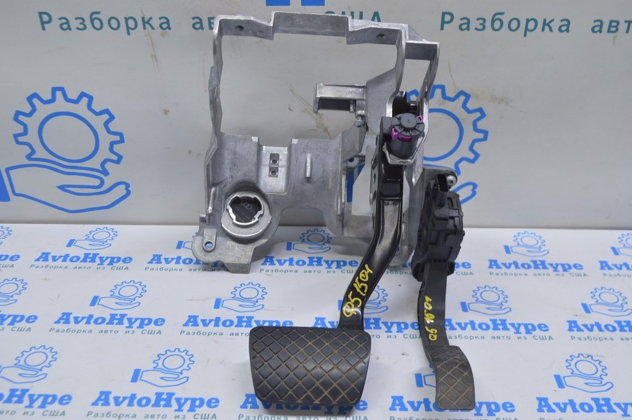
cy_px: 210
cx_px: 316
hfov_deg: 49.6
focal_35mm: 39
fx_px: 684
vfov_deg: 34.2
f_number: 5.6
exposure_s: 1/25
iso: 400
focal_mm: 26
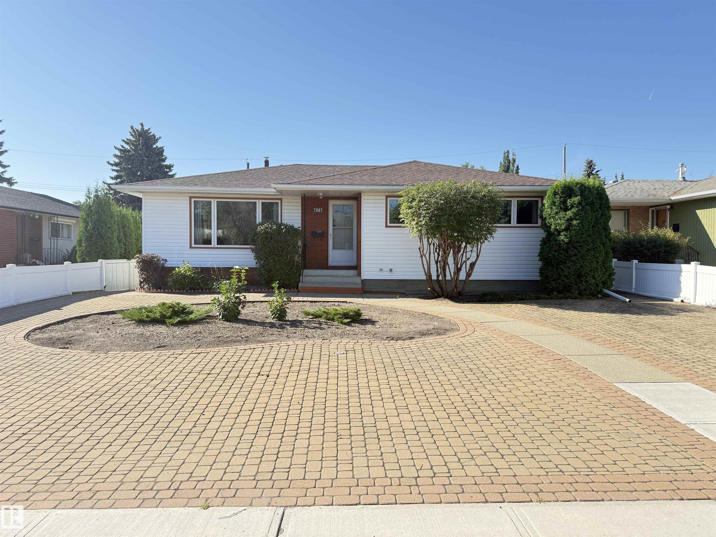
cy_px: 268
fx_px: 496
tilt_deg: -1.9
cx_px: 358
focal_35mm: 24
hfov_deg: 71.6
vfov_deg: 56.8
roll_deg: -0.4
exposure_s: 1/1361
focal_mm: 6.76
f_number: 1.78
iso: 100
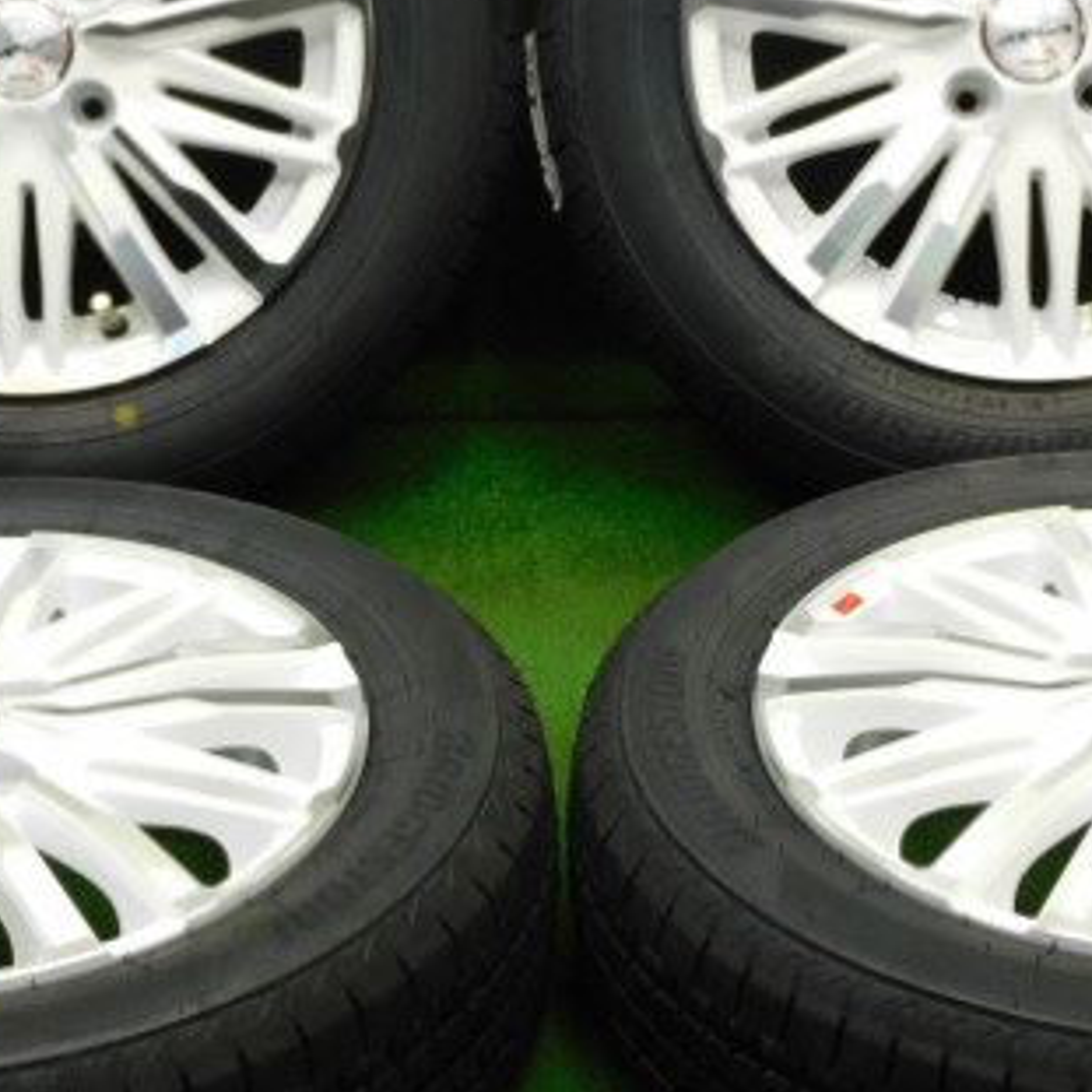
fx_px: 3569
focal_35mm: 100
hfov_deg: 17.4
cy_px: 449
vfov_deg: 17.4
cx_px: 565
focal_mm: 9.9
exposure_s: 1/30
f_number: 4
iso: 400
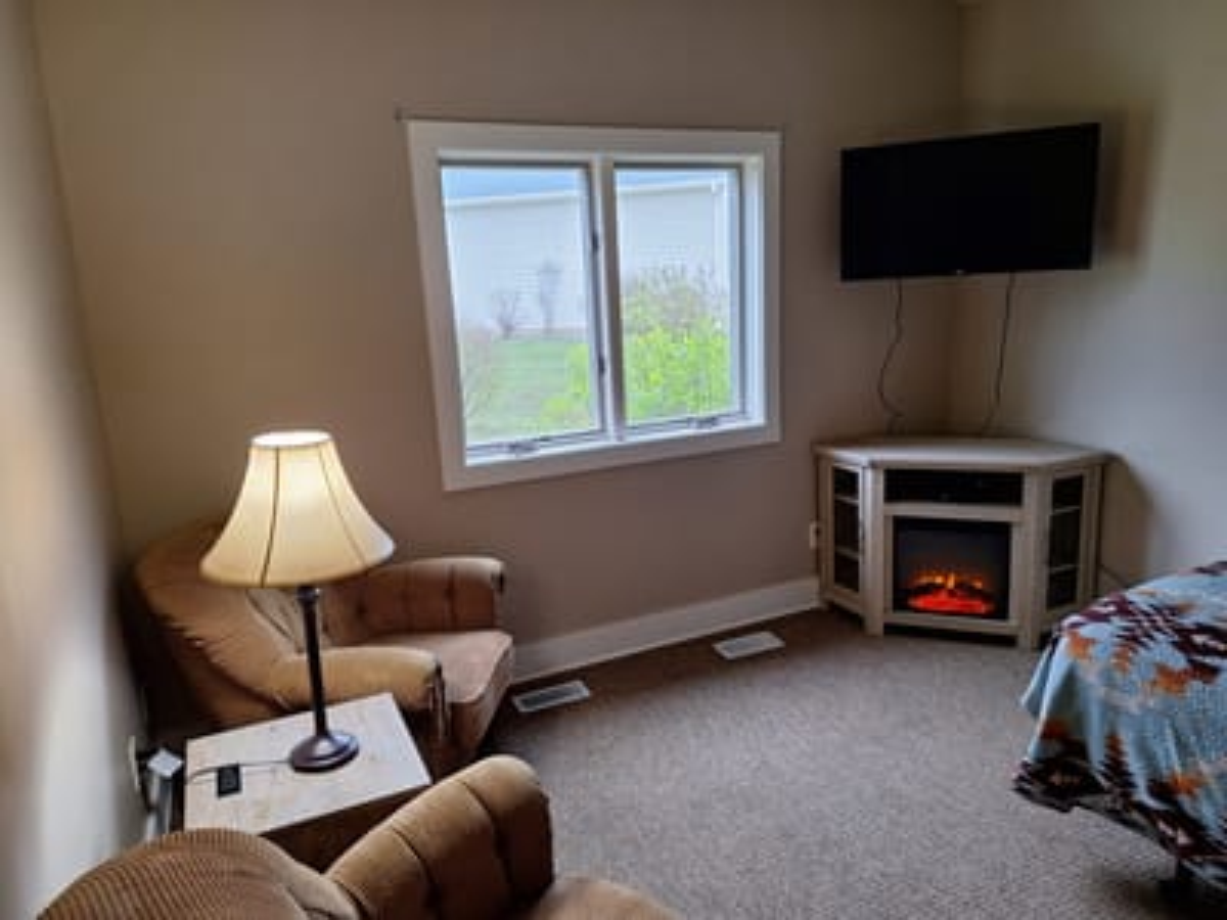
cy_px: 460
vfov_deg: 58.9
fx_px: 815
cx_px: 614
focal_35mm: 23
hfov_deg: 73.9
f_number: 1.8
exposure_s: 1/40
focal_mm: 5.54
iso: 125
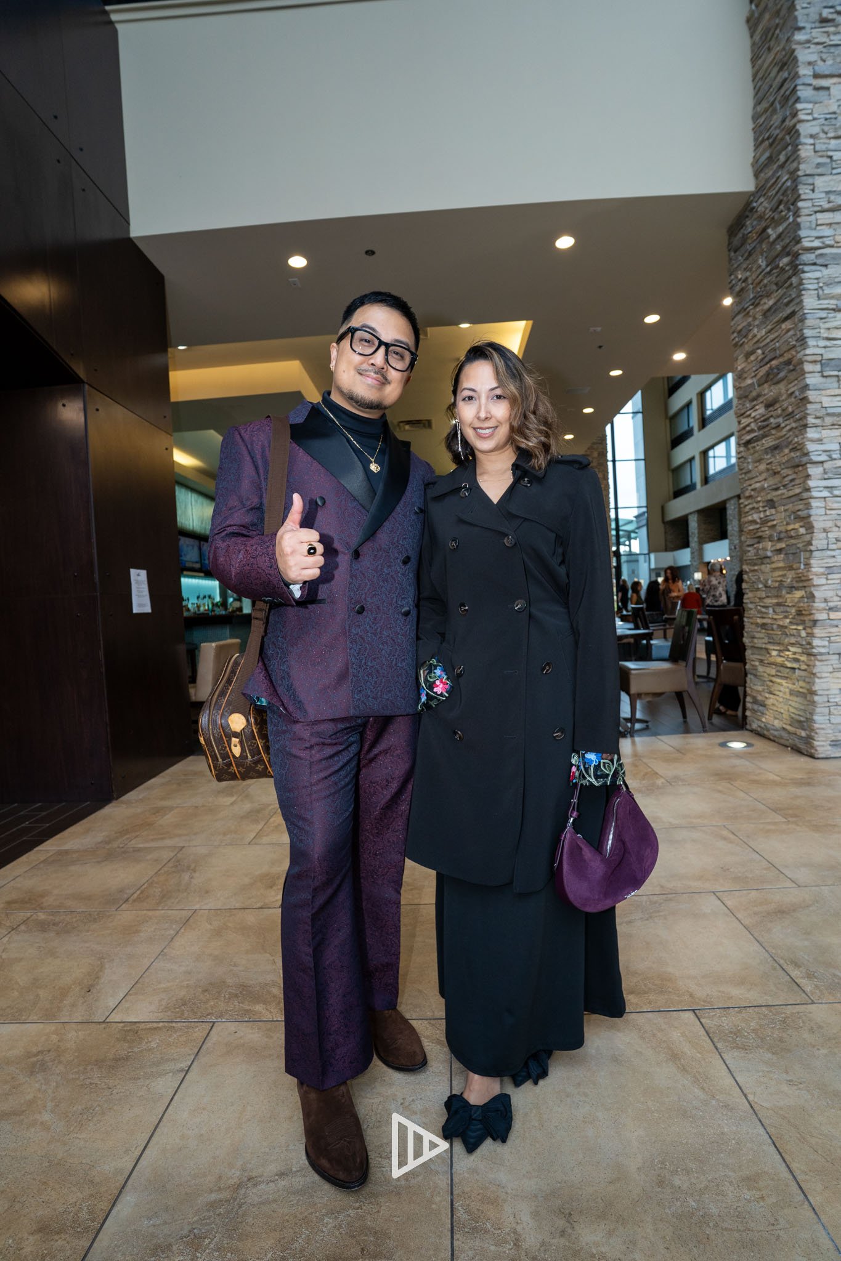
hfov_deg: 70.4
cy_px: 630
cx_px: 420
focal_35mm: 17
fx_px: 596
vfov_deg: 93.3
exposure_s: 1/125
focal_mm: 17
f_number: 4.5
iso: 800
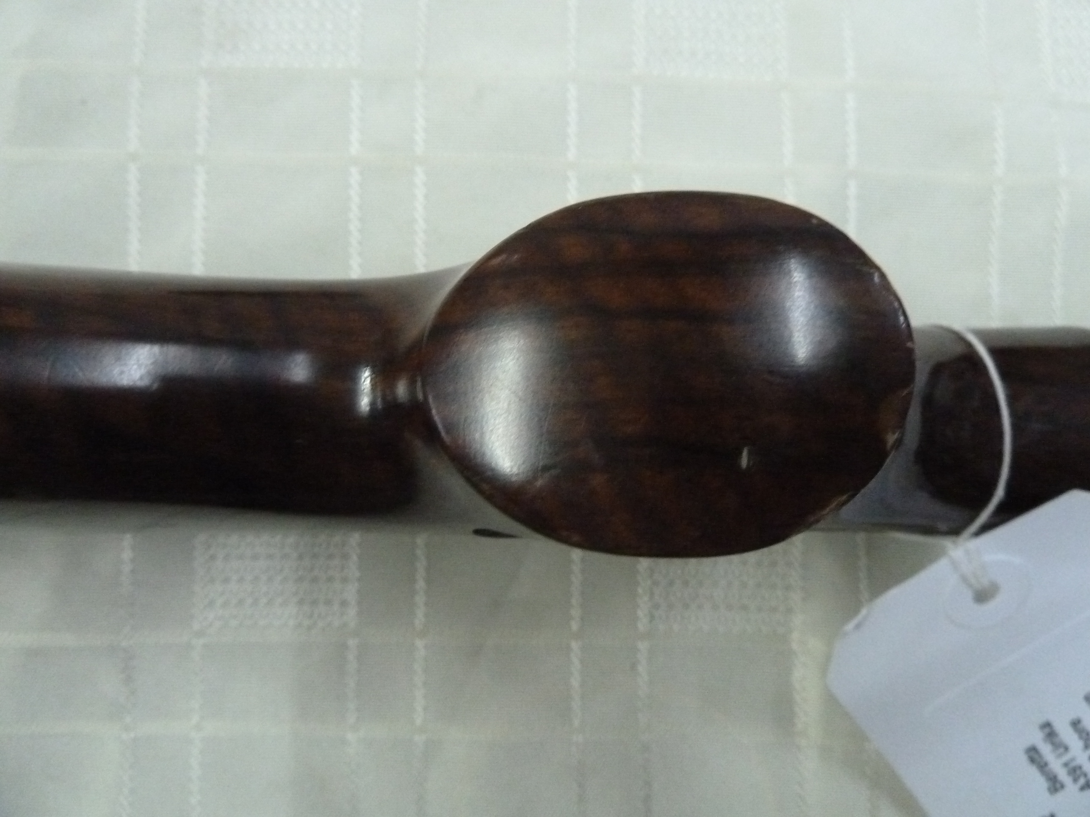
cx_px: 545
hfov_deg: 69.4
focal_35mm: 25
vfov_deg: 54.9
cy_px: 408
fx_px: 787
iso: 800
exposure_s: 1/60
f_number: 3.3
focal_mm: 4.1
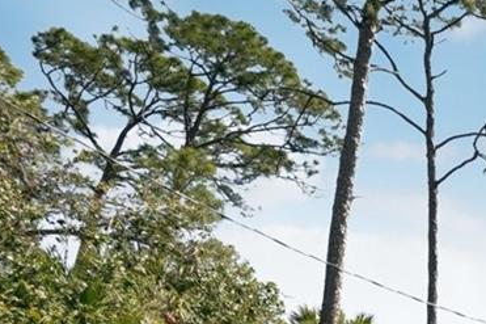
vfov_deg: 17.5
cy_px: 500
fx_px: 931
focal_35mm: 69
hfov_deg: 17.8
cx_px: 1018
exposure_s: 1/1250
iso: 400
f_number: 8
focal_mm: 16
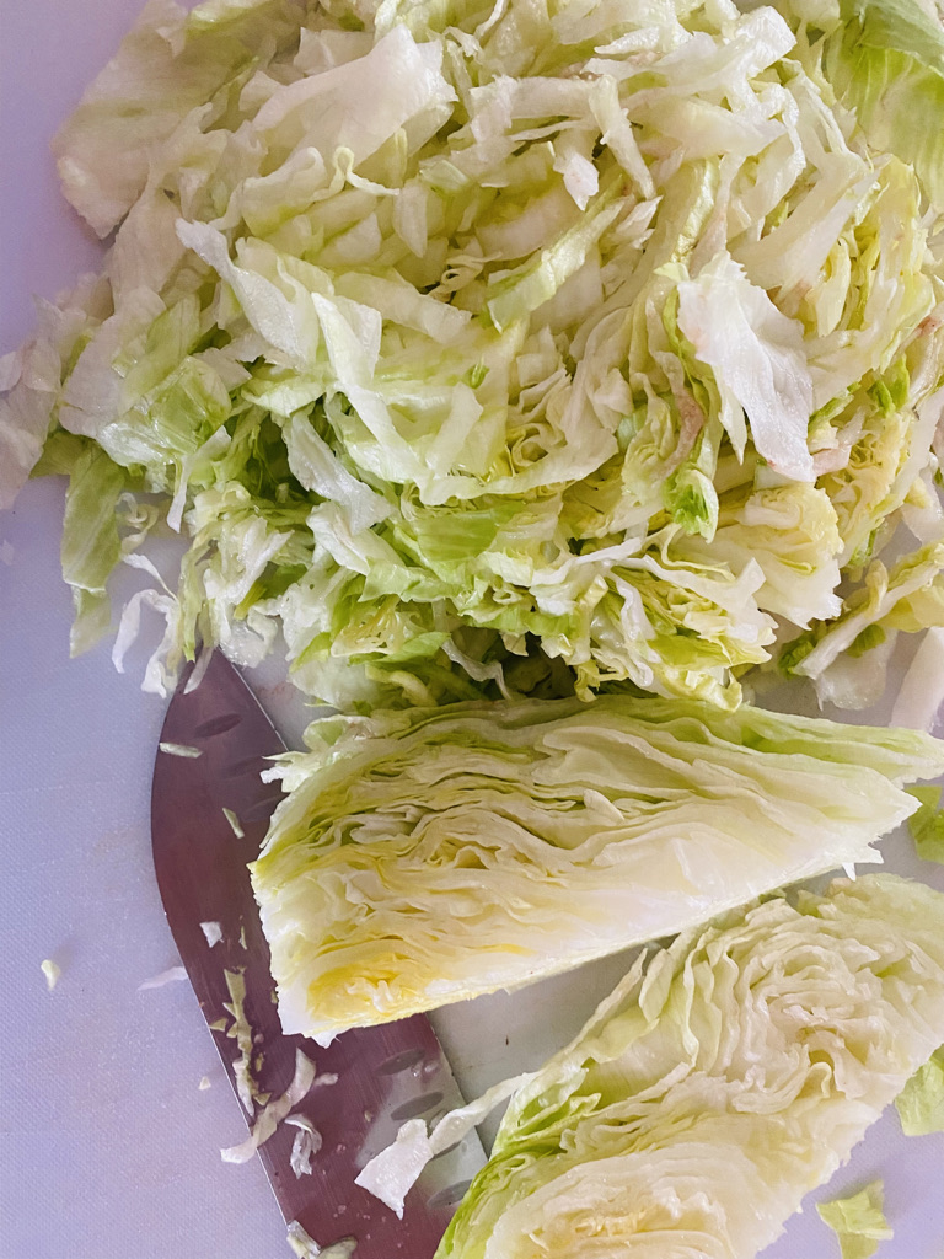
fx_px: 945
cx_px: 472
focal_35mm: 26
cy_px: 630
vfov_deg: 67.3
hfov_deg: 53.1
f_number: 1.8
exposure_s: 1/53
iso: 500
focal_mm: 4.25
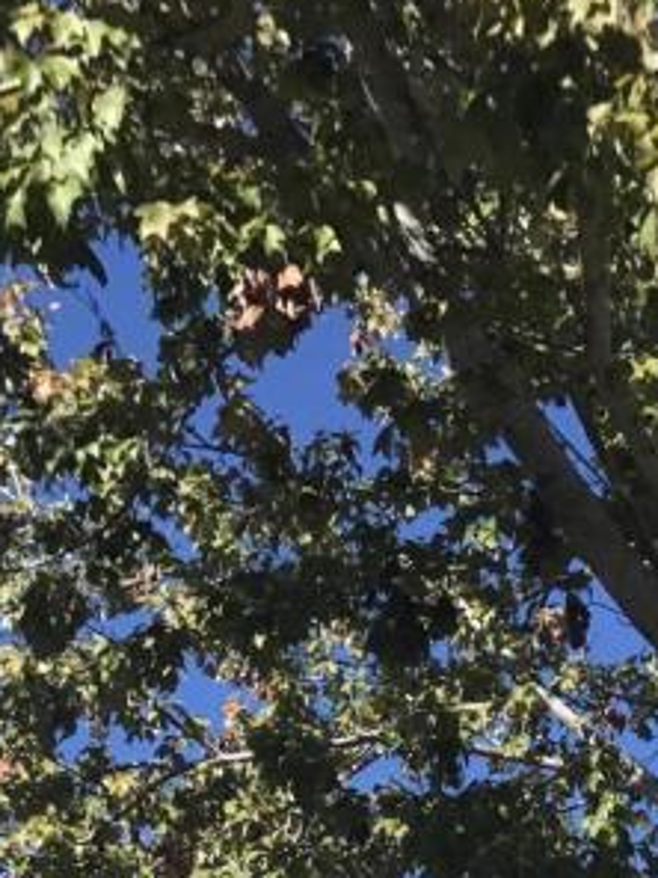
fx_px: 2458
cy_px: 1498
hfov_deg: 14.9
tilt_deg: +9.2
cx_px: 729
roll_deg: +2.8
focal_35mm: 97
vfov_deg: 17.2
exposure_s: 1/3690
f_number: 1.8
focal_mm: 3.99
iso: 20
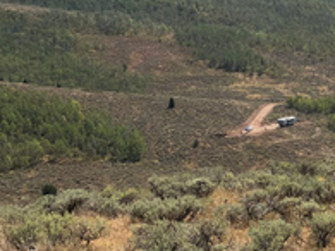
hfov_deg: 20.9
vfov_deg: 16.0
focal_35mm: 92
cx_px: 301
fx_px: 890
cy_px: 144
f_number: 1.8
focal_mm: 3.99
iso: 25
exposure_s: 1/3472
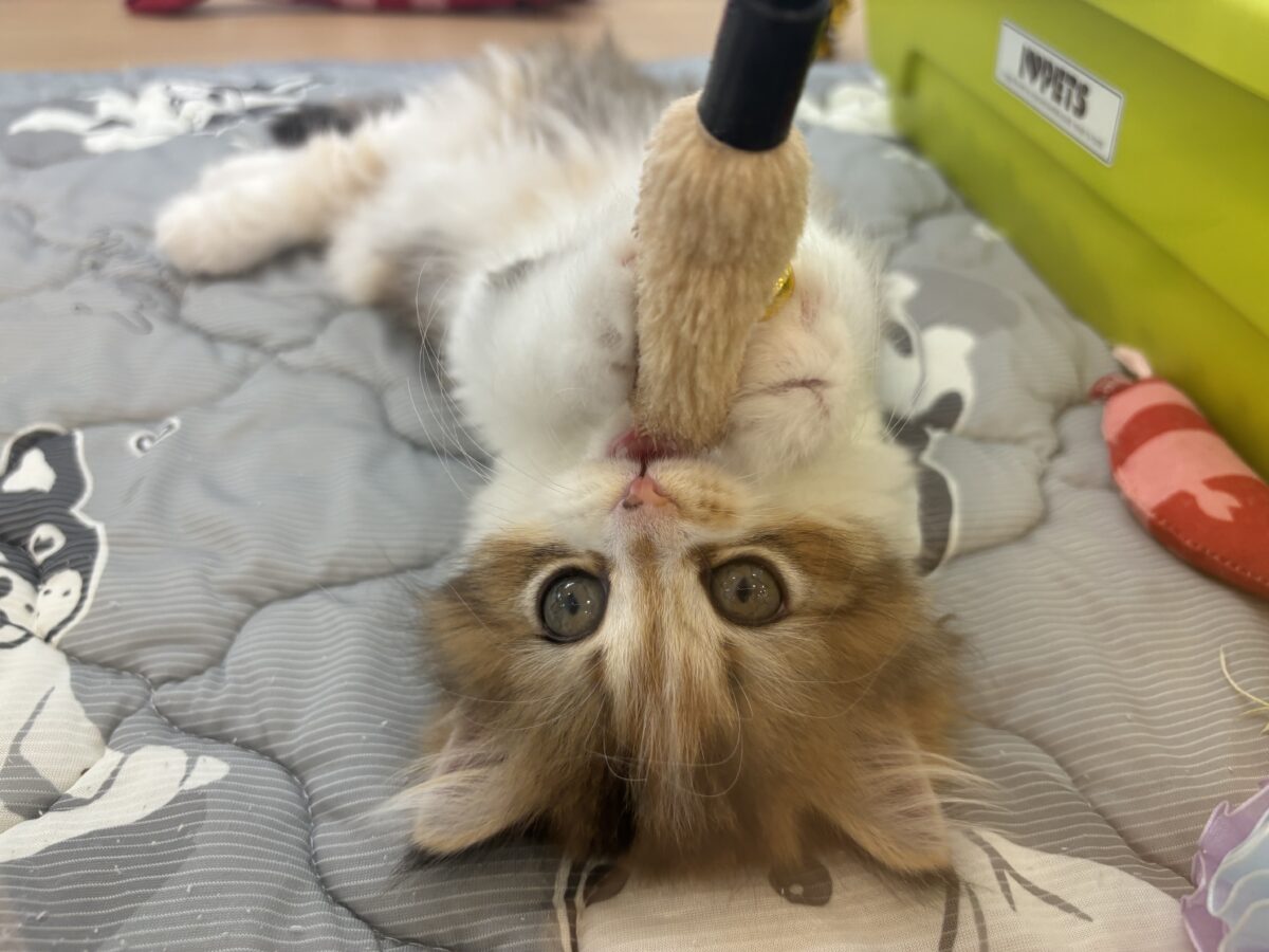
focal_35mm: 26
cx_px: 634
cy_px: 476
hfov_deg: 67.3
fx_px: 953
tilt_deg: -38.4
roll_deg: -2.3
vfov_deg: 53.1
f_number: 1.6
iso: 100
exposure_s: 1/100
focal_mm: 5.96
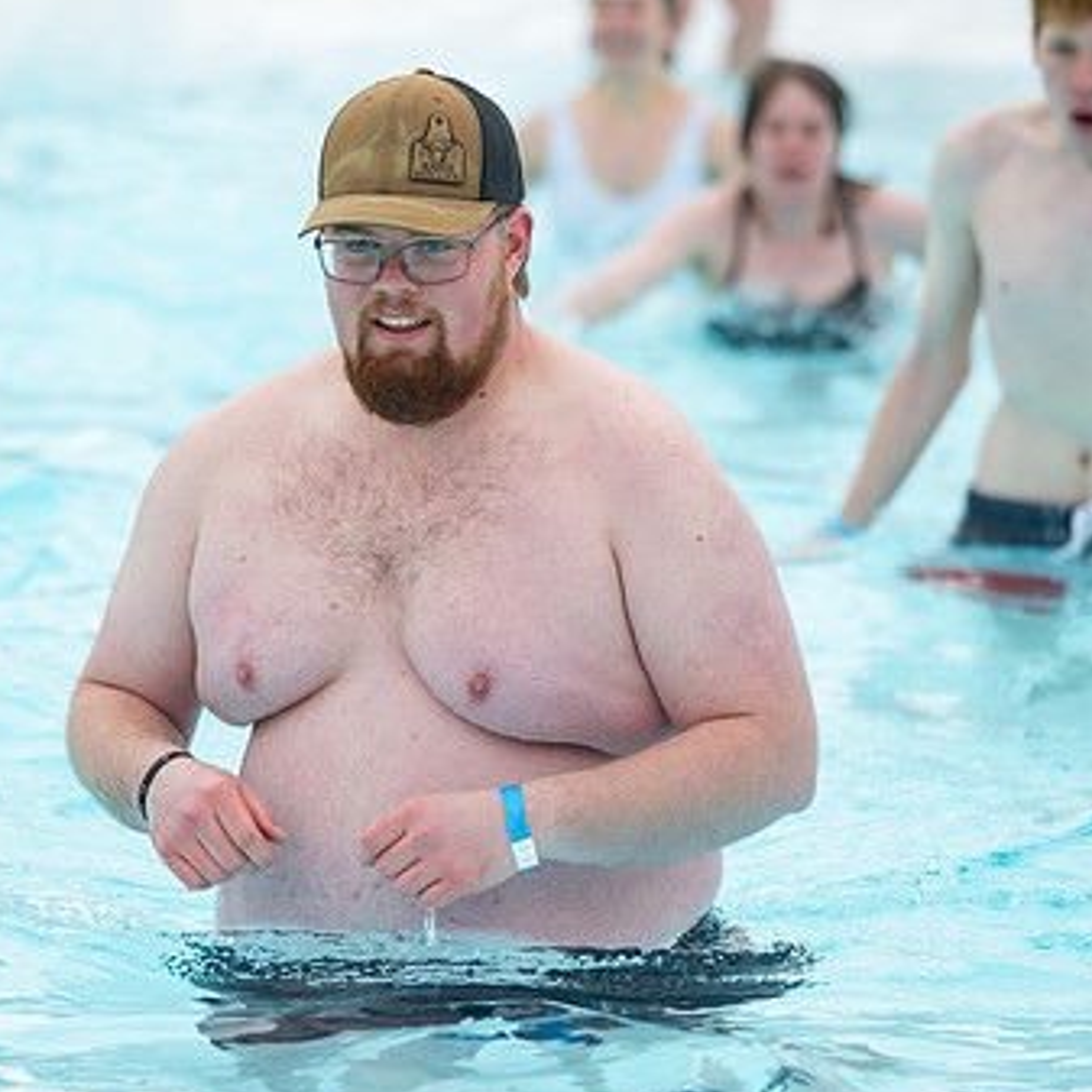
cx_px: 538
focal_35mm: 212
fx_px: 7566
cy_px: 520
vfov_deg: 8.3
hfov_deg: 8.3
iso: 125
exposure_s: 1/800
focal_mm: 145
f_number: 3.2
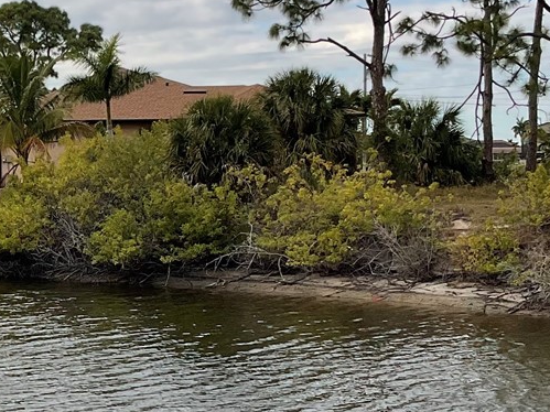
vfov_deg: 15.8
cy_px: 280
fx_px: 1477
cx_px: 2
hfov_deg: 20.4
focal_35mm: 93
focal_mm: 3
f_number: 1.8
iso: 16
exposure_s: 1/2058
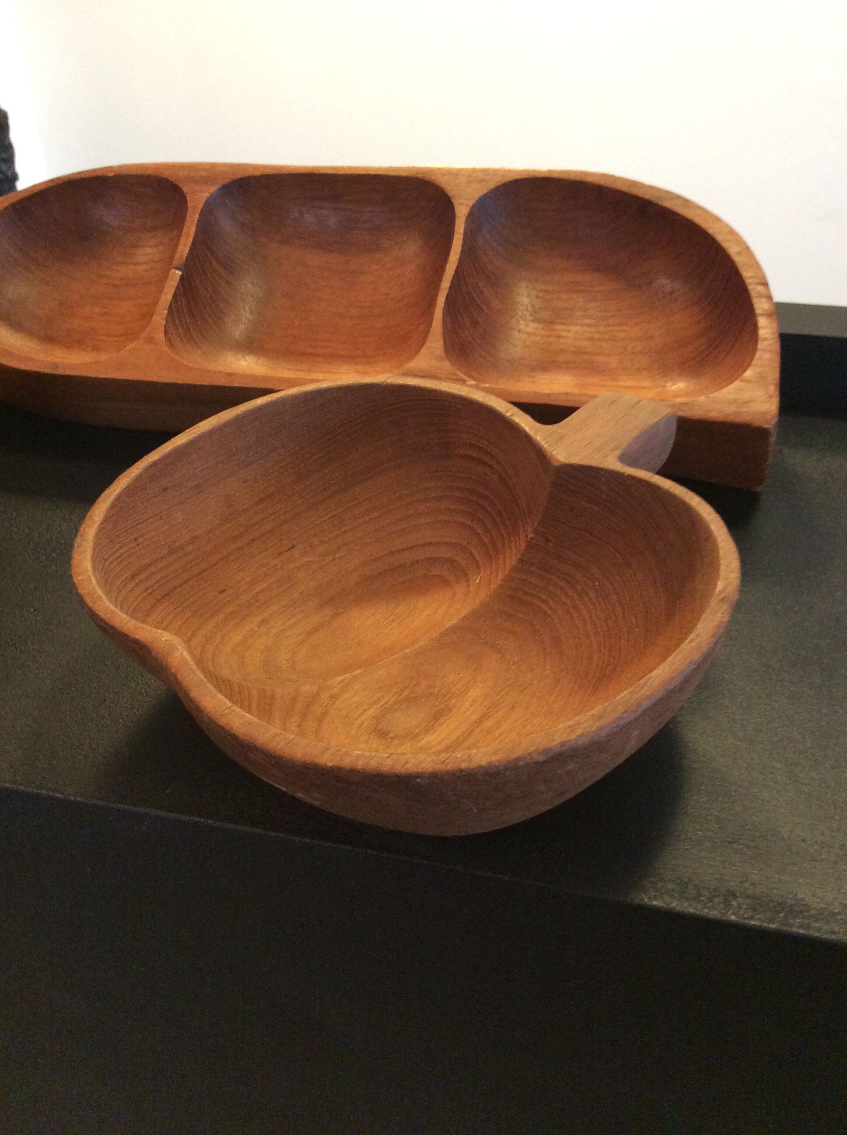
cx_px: 424
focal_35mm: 32
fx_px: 1047
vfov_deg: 56.9
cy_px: 568
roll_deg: +1.6
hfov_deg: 44.1
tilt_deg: -36.8
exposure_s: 1/25
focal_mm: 3.3
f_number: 2.4
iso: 250
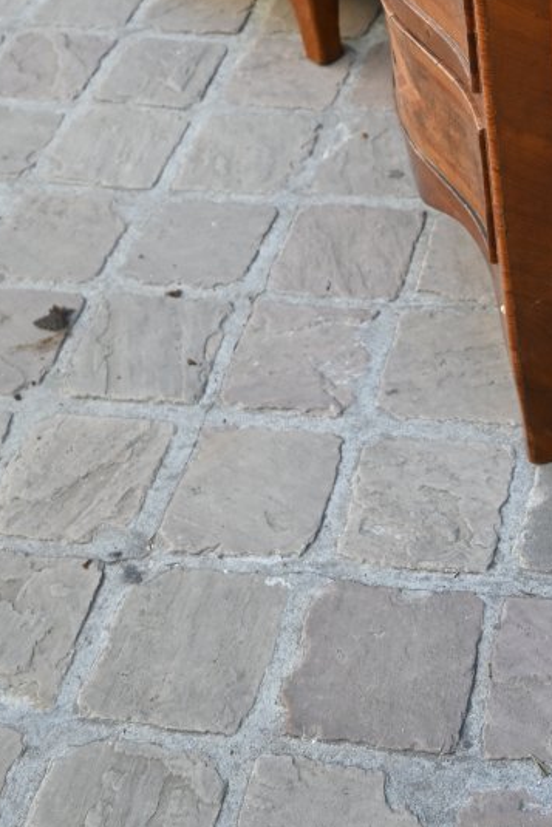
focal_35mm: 66
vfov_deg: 30.0
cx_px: 459
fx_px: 1507
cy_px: 178
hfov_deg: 20.5
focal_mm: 19.5
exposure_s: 1/200
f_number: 3.5
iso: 400
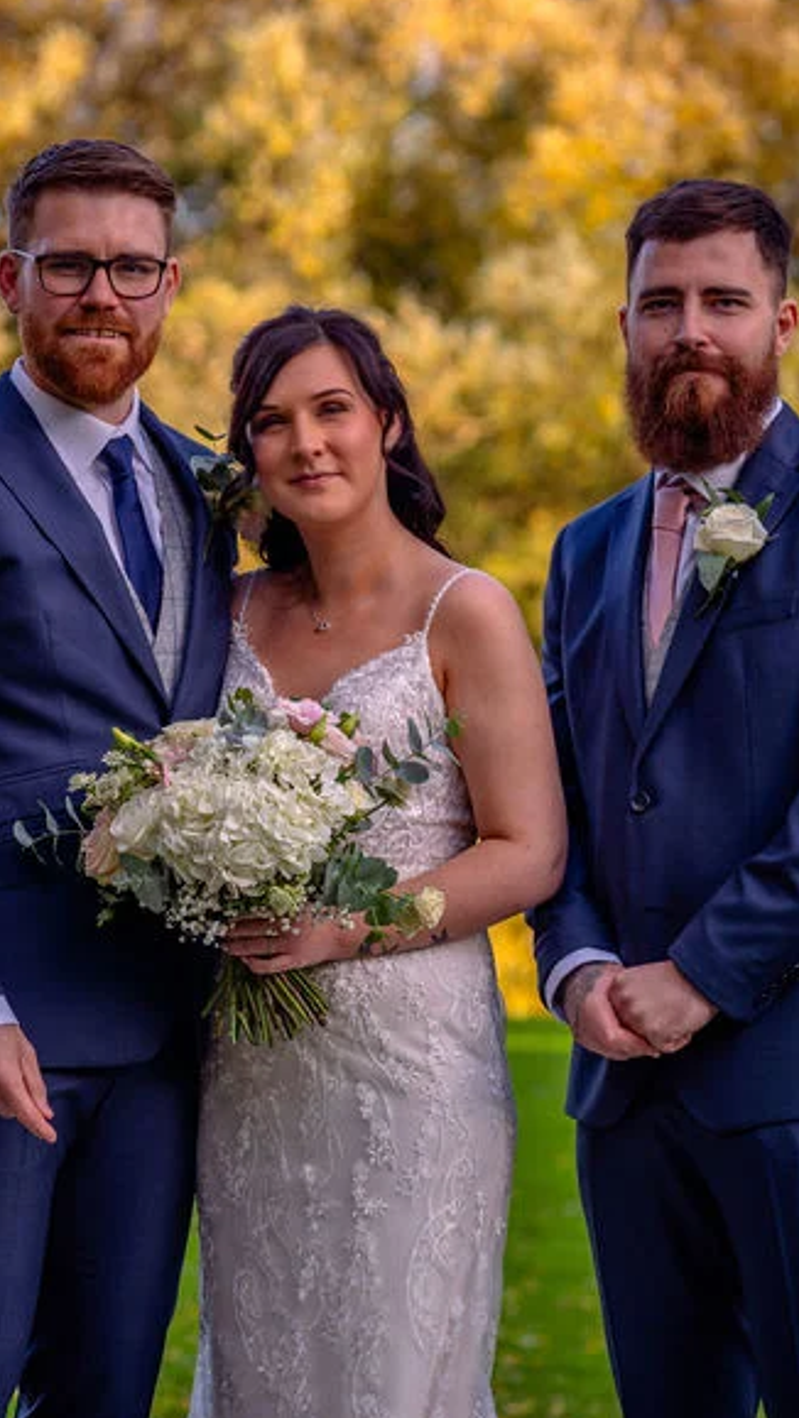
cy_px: 702
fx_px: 5232
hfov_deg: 8.7
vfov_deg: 15.4
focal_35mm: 139
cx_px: 154
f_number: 2.8
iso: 100
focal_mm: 75
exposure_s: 1/250
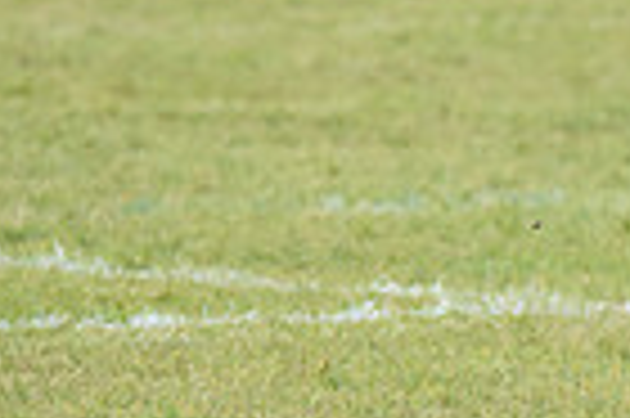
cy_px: 11
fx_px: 16658
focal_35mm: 953
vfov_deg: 1.4
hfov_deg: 2.2
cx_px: 778
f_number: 6.3
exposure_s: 1/1250
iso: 2000
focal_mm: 230
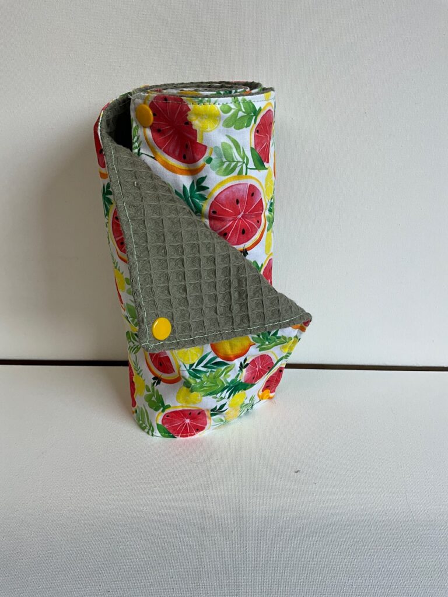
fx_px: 500
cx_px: 224
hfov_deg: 48.2
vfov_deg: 61.7
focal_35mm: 29
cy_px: 298
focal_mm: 3
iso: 20
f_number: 1.8
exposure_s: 1/122
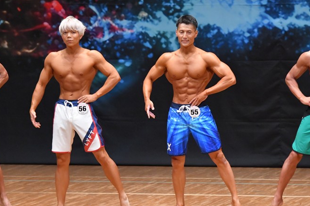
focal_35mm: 317
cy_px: 115
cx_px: 160
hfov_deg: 6.5
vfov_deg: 4.3
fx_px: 2728
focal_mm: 180
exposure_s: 1/400
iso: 8000
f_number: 5.6
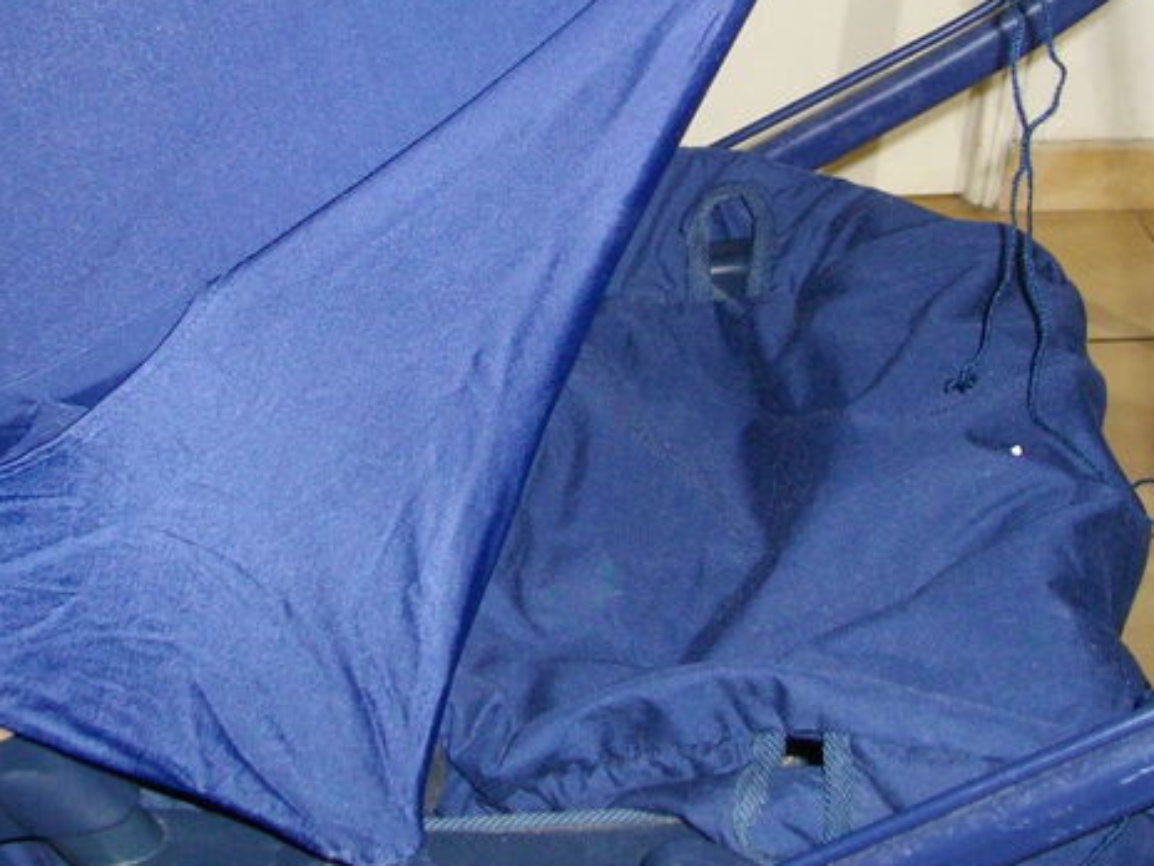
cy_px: 244
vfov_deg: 21.2
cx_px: 405
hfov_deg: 28.0
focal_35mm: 69
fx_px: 2300
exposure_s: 1/50
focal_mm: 5.7
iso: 200
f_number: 2.9
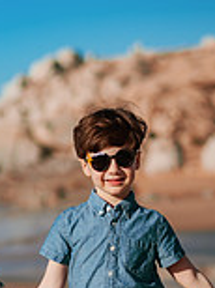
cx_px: 30
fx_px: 1354
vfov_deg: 12.1
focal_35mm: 163
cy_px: 254
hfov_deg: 9.1
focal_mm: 58
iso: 50
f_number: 2
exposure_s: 1/8000
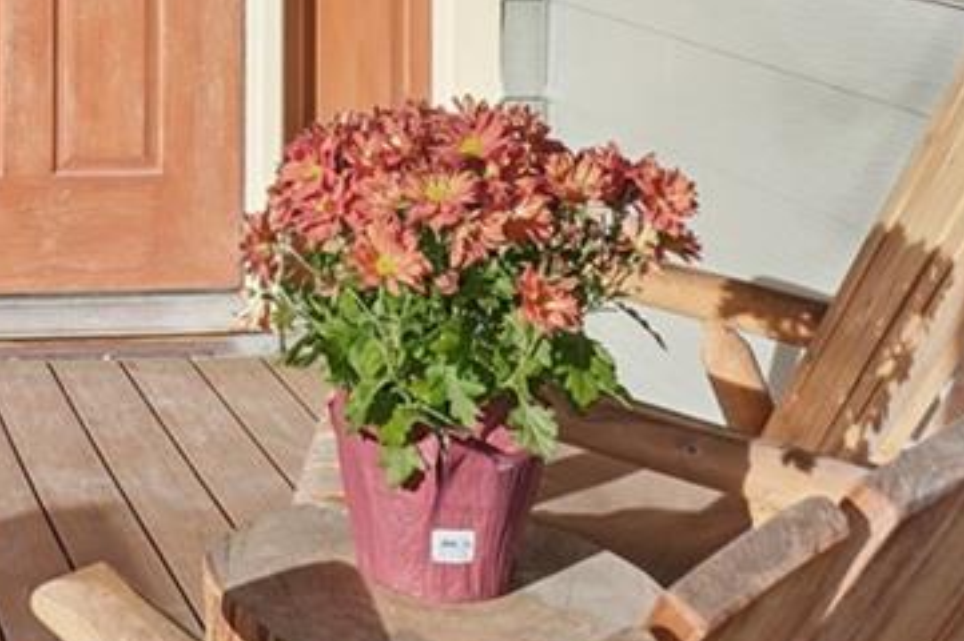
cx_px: -158
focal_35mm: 73
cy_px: -331
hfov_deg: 25.2
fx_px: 1959
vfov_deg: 16.8
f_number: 8
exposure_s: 1/125
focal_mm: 11
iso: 100
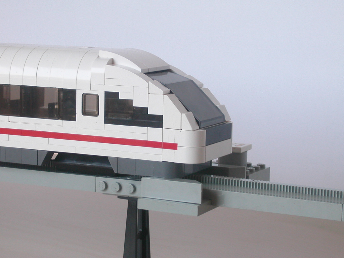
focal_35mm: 111
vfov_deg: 13.3
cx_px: 172
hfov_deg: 17.7
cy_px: 129
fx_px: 1103
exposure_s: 1/39.7
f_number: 4.8
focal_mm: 16.8
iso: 100
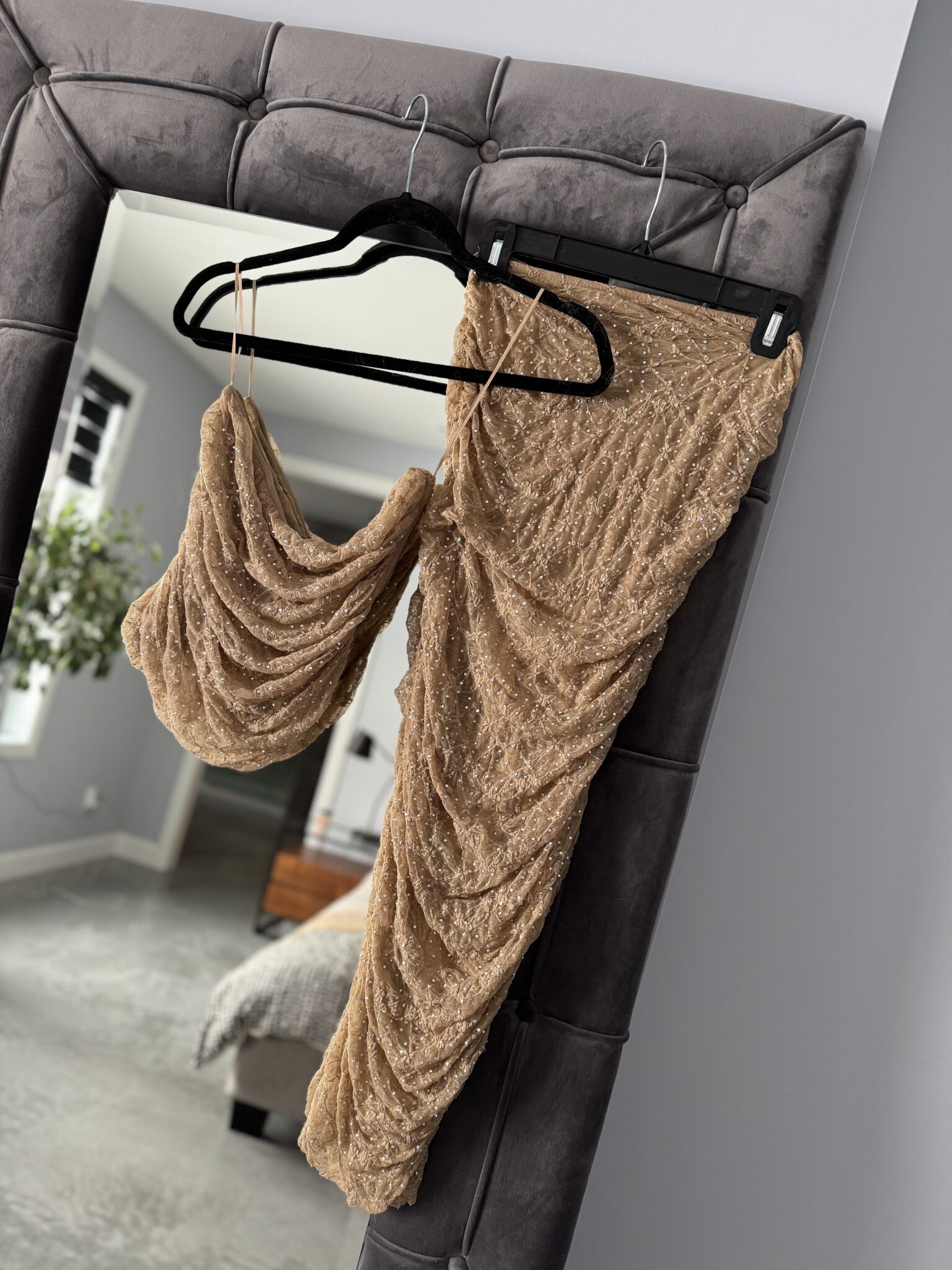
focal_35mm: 24
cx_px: 476
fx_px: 880
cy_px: 635
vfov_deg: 71.6
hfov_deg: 56.8
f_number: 1.78
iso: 250
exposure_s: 1/60
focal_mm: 6.76
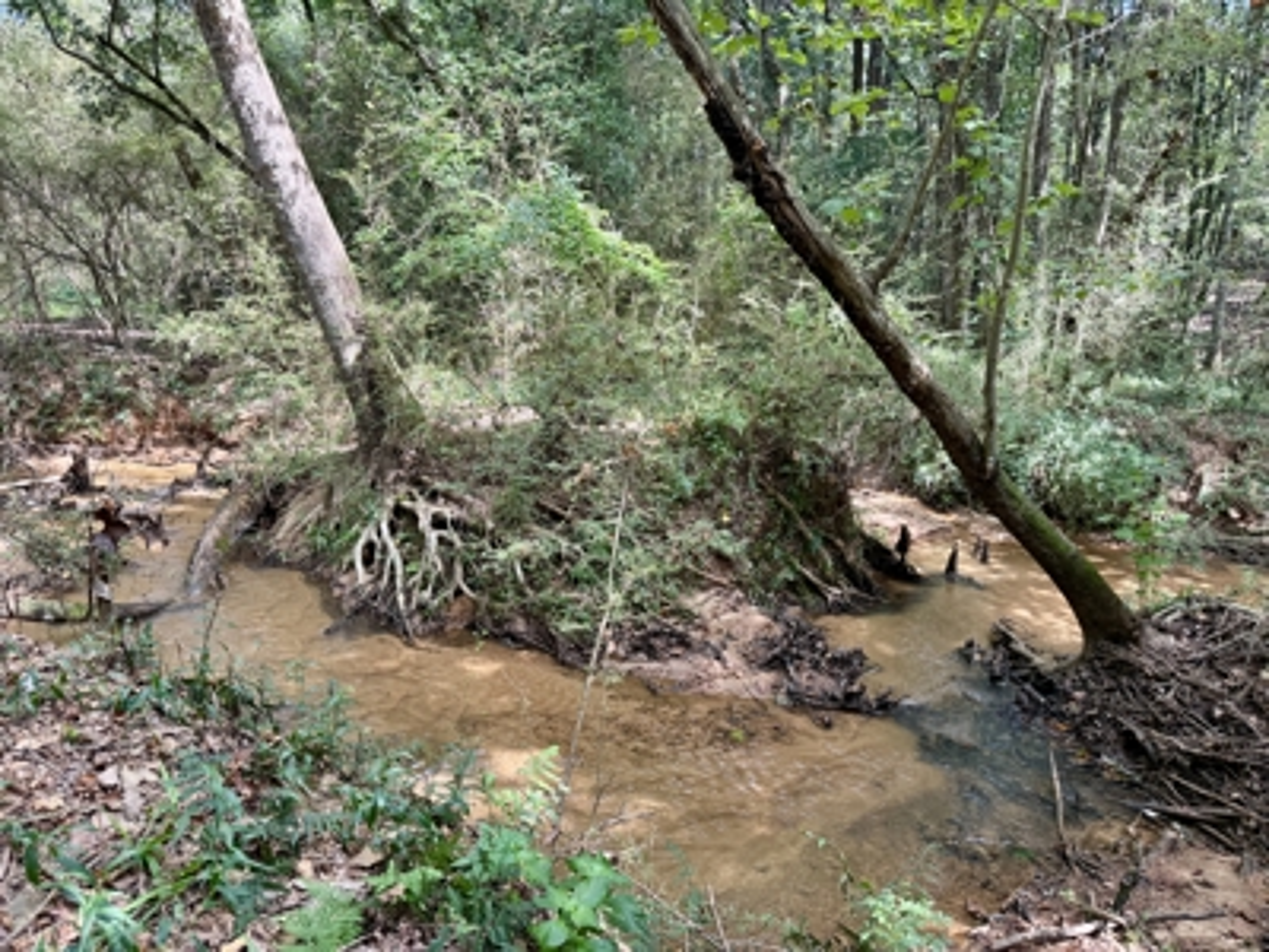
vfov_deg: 56.8
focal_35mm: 24
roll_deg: -0.8
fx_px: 880
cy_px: 476
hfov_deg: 71.6
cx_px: 634
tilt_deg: -9.8
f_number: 1.78
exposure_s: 1/215
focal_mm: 6.76
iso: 100
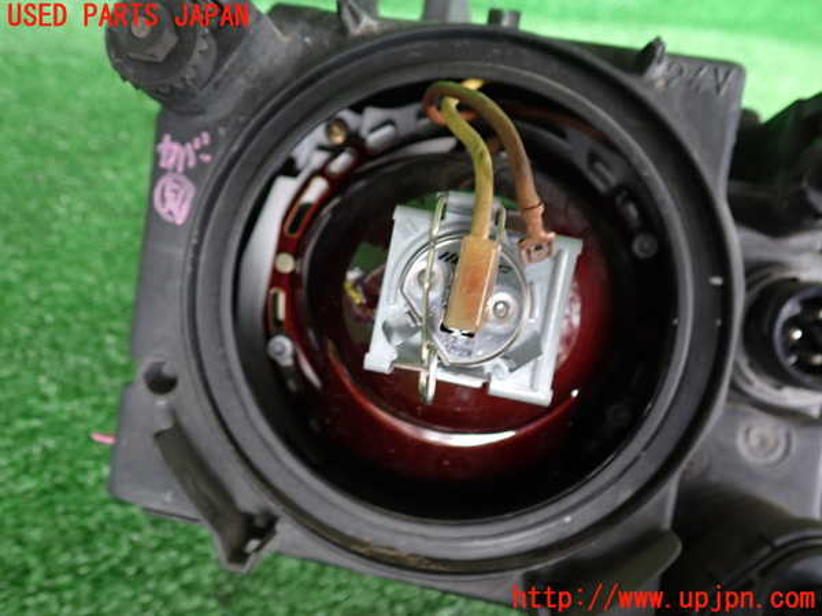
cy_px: 308
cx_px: 411
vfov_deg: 46.8
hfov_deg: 60.0
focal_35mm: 30
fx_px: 712
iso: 320
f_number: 2.3
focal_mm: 5.4
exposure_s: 1/30
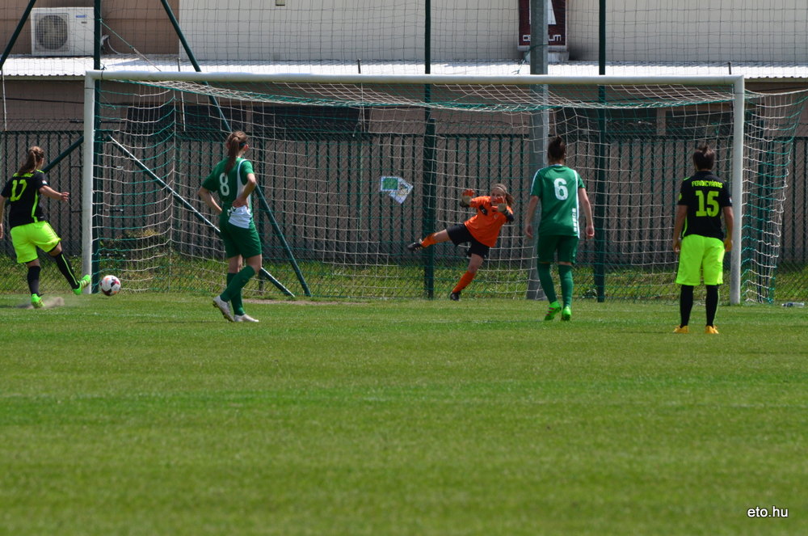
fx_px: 10082
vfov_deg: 3.0
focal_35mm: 450
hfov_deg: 4.6
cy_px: 268
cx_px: 404
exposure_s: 1/1000
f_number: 11
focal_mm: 300
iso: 500
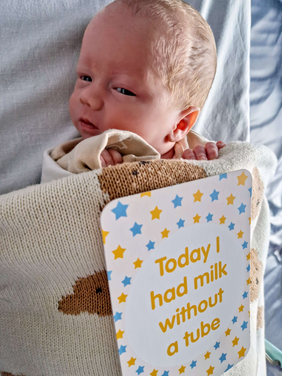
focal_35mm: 24
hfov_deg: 56.8
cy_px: 185
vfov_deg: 71.6
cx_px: 146
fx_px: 261
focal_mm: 5.4
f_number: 1.8
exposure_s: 1/50
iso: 500
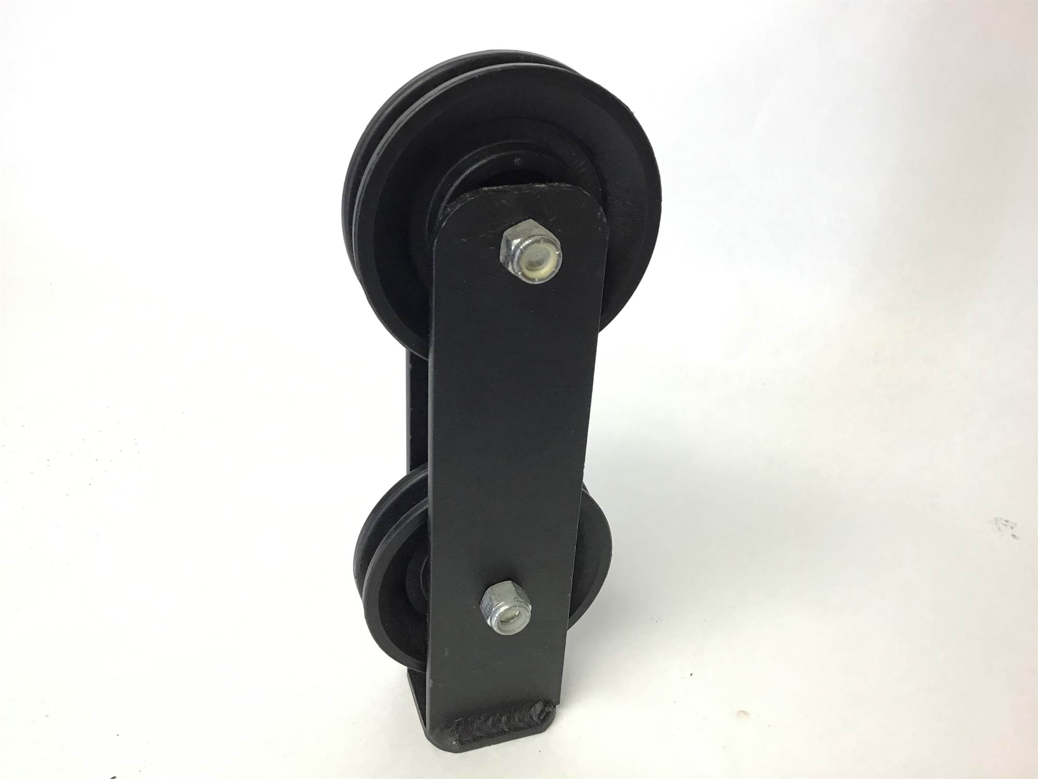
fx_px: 929
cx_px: 519
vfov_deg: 45.4
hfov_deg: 58.4
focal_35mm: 31
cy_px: 390
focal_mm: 3.3
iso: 40
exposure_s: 1/33
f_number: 2.4
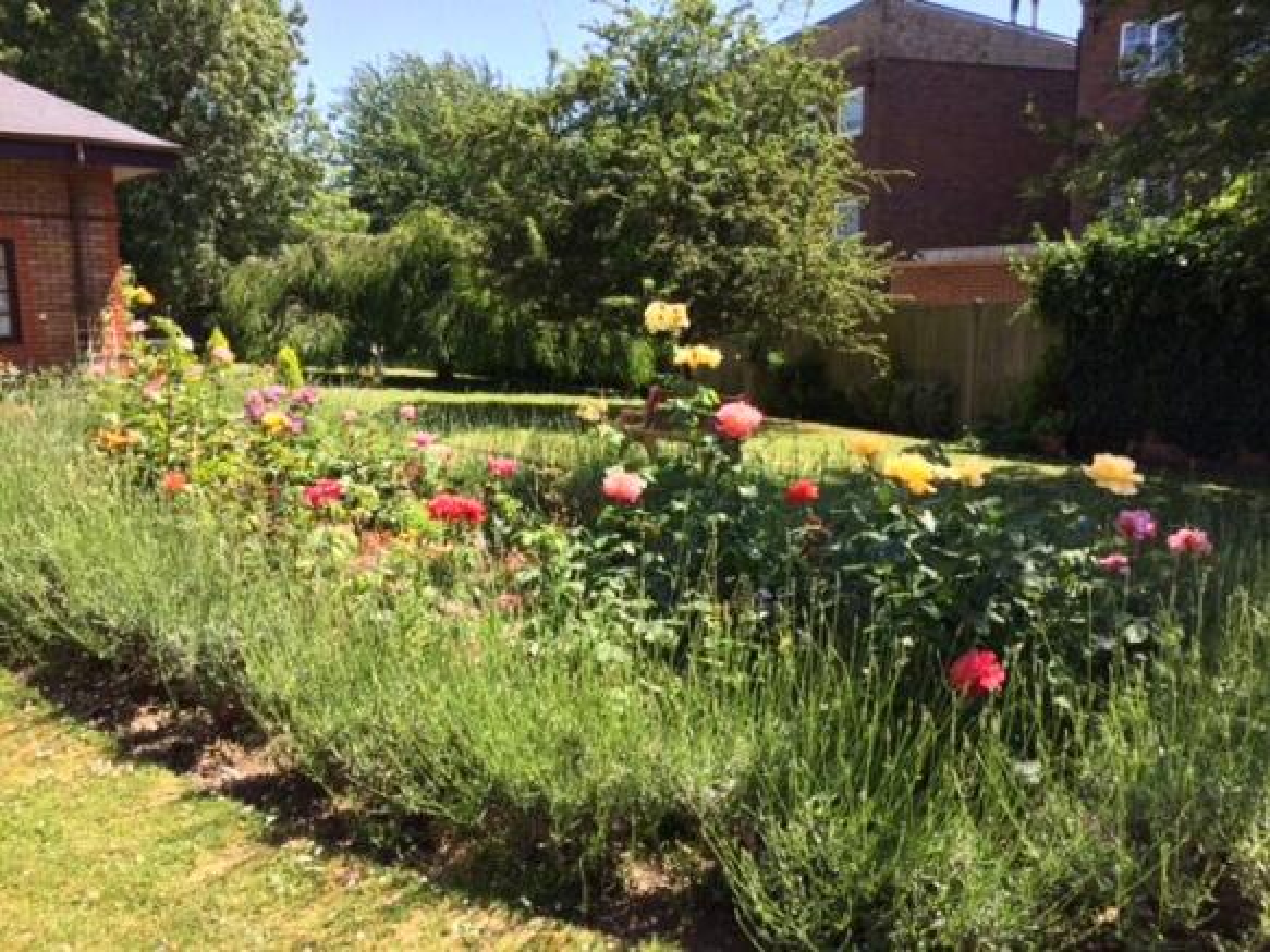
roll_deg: +0.2
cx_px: 635
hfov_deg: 61.7
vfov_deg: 48.2
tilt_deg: -8.2
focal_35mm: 29
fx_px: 1064
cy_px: 476
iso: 32
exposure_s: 1/612
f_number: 2.2
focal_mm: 4.15
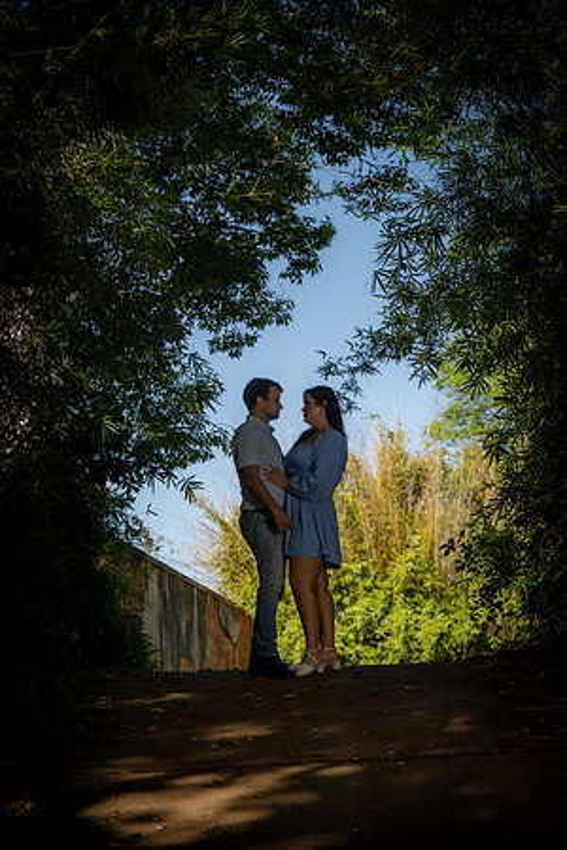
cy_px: 425
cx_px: 284
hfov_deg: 15.5
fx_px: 2079
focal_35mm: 88
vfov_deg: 23.1
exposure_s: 1/125
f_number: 6.3
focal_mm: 88
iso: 100
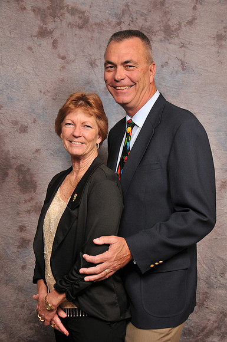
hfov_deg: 22.6
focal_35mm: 60
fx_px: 569
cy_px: 171
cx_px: 114
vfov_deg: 33.4
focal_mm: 40
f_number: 5.6
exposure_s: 1/60
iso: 200
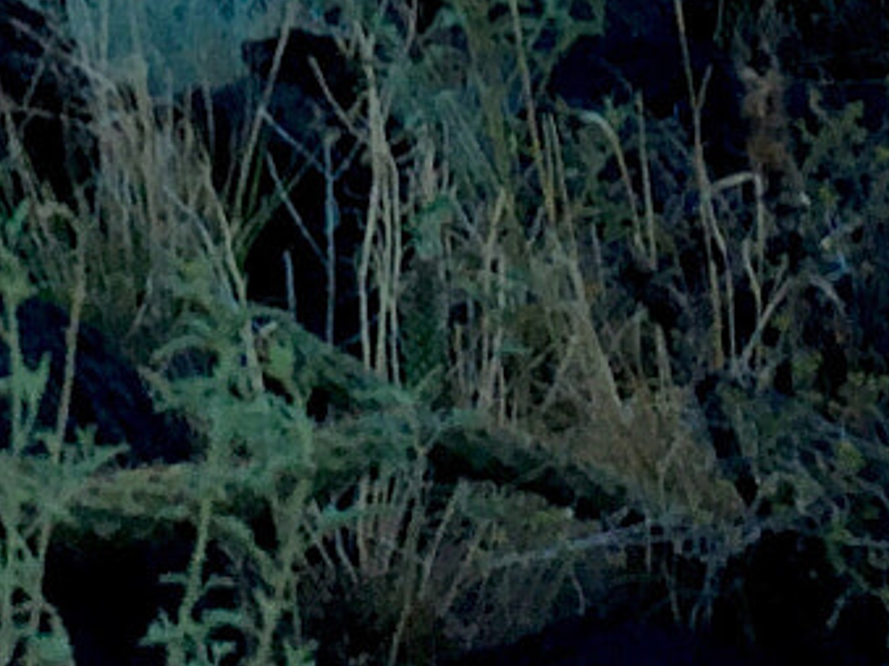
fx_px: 3517
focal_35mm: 137
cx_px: 168
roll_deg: +0.2
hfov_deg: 14.3
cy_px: -446
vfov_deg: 10.3
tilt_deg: -1.3
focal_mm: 4.15
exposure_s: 1/30
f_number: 2.2
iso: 32
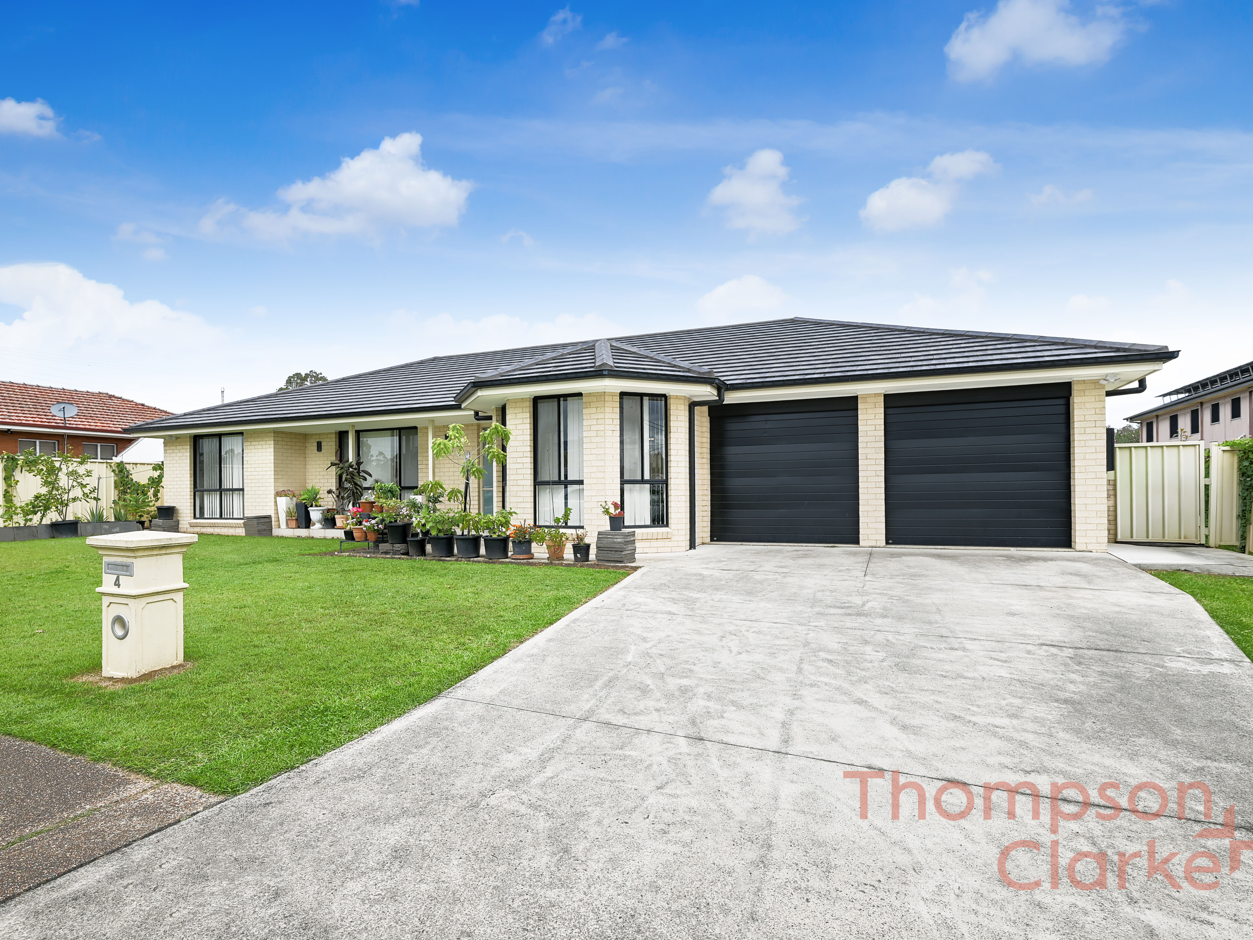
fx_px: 652
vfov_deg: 71.6
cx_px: 604
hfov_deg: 87.7
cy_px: 486
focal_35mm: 18
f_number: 7.1
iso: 100
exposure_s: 1/320
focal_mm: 16
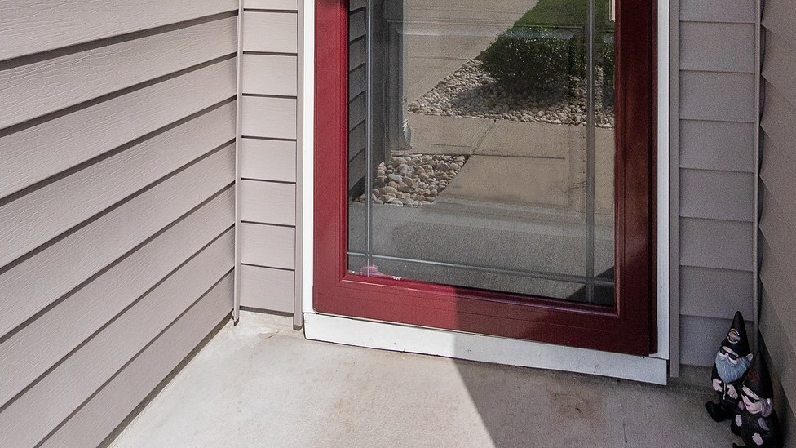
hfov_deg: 61.0
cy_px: -123
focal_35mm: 32
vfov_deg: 29.9
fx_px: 675
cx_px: 425
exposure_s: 1/2500
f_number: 5.6
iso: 400
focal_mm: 7
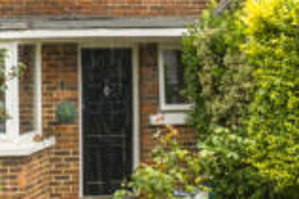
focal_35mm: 116
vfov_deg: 11.7
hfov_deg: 17.3
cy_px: -5
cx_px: 14
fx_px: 962
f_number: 8
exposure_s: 1/125
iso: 400
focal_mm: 19
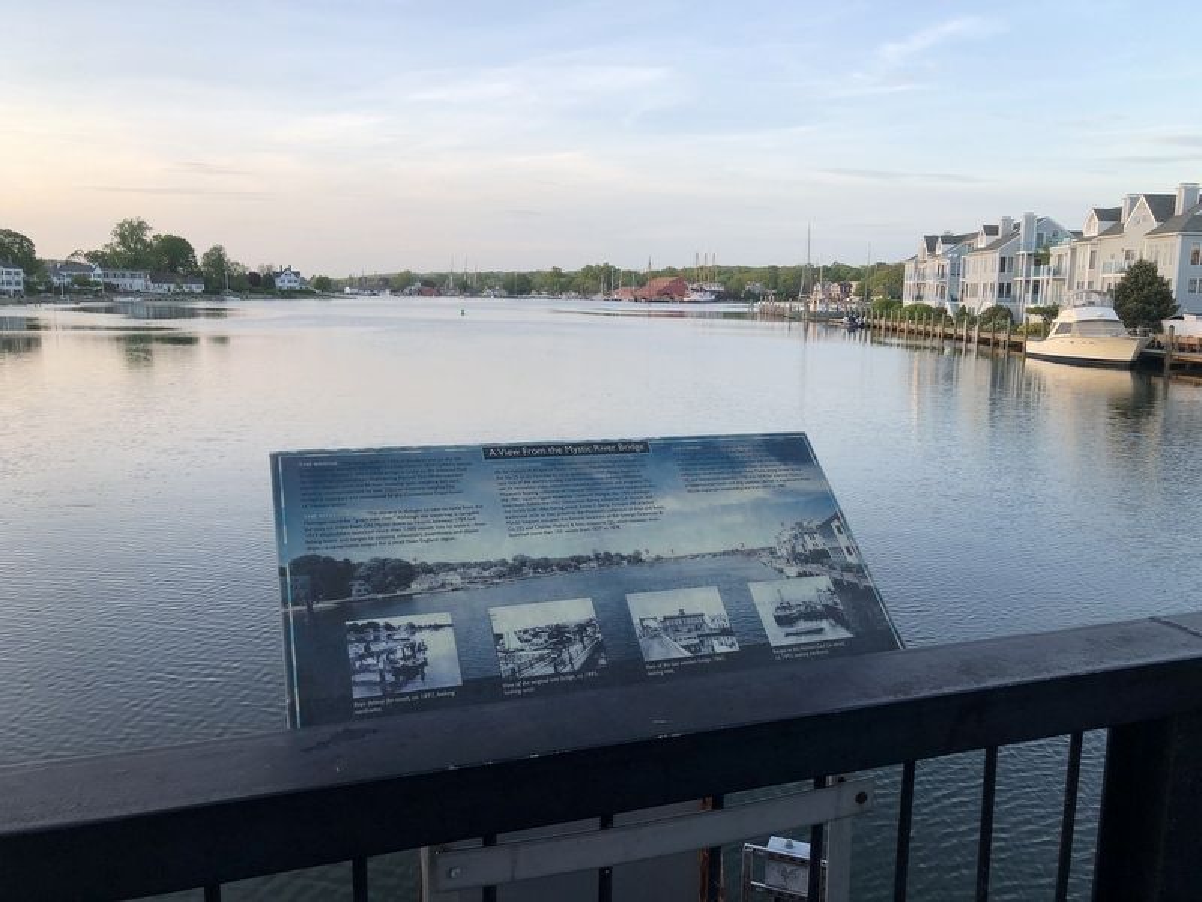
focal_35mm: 28
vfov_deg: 49.7
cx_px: 601
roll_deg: -0.1
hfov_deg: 63.4
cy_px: 451
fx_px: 972
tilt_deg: -10.3
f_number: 1.8
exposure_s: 1/188
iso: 20
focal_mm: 3.99
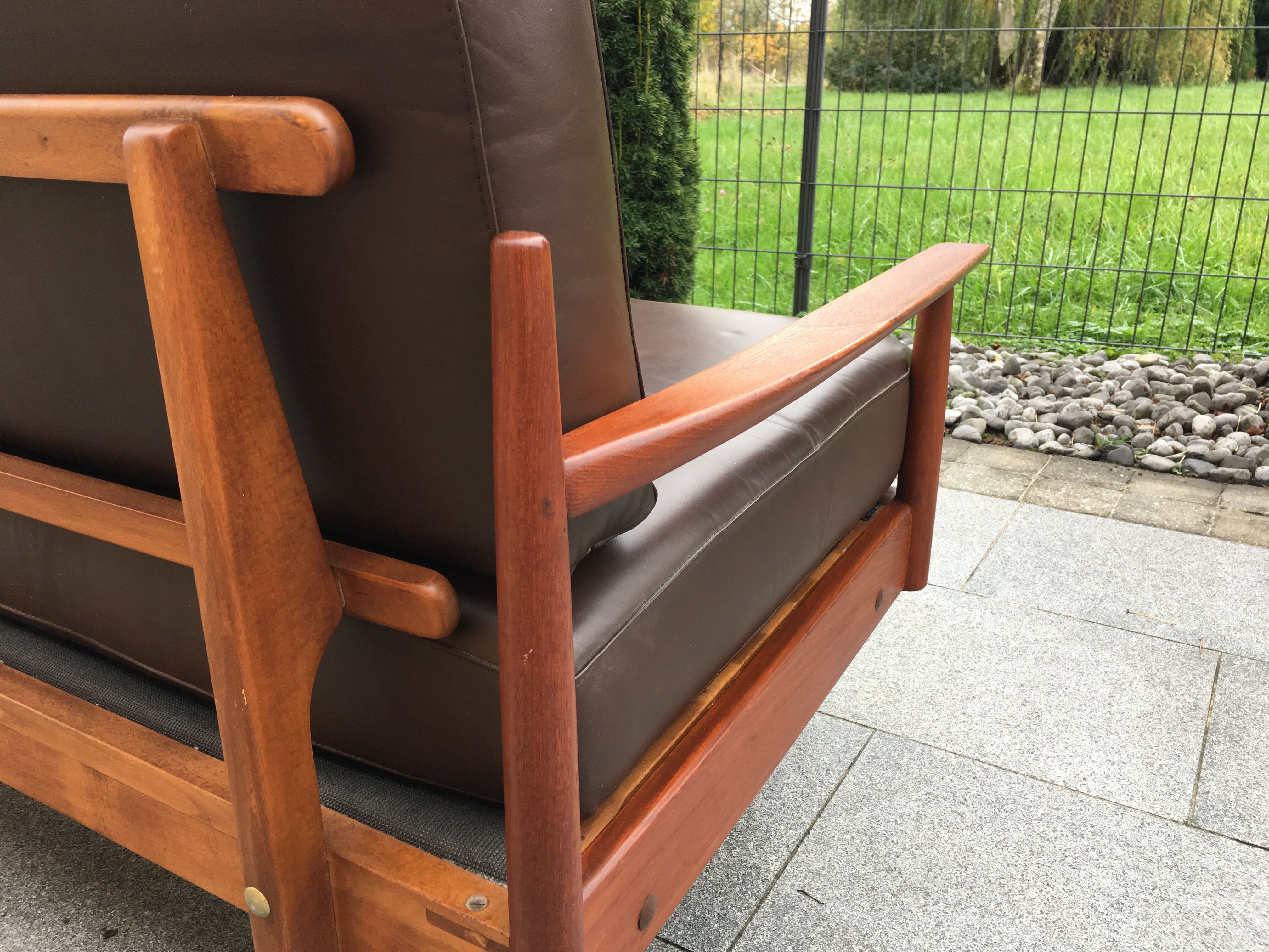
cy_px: 476
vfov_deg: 48.2
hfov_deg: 61.7
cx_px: 634
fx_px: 1063
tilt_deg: -21.5
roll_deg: -0.2
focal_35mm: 29
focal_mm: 4.15
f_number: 2.2
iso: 40
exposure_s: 1/100
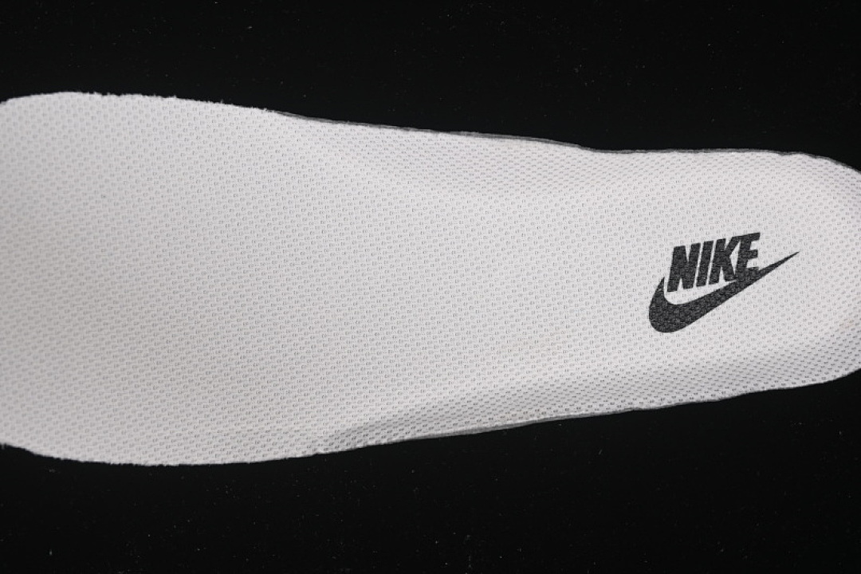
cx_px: 430
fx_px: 1794
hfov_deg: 27.0
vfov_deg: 18.2
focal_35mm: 75
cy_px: 287
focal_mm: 50
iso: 160
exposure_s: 1/80
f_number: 7.1
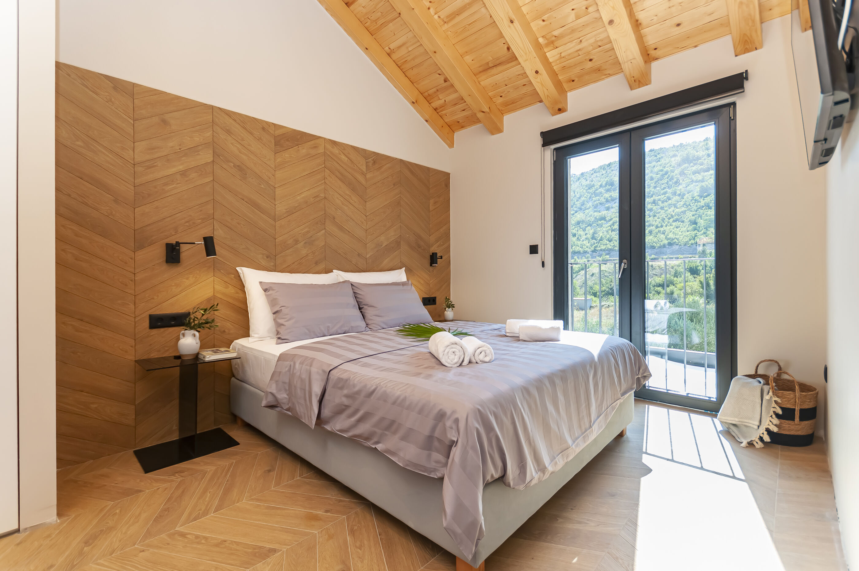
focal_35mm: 15
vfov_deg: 77.2
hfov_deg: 100.5
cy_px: 286
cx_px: 430
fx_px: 357
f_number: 5
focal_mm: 10
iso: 100
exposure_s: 1/100
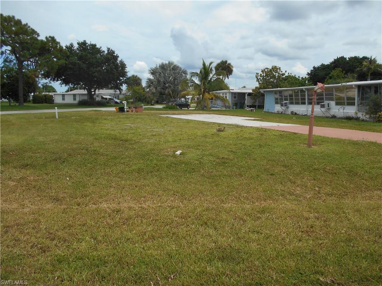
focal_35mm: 26
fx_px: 287
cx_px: 191
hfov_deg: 67.3
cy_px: 143
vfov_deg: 53.1
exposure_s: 1/1600
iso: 80
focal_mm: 4.6
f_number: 3.2
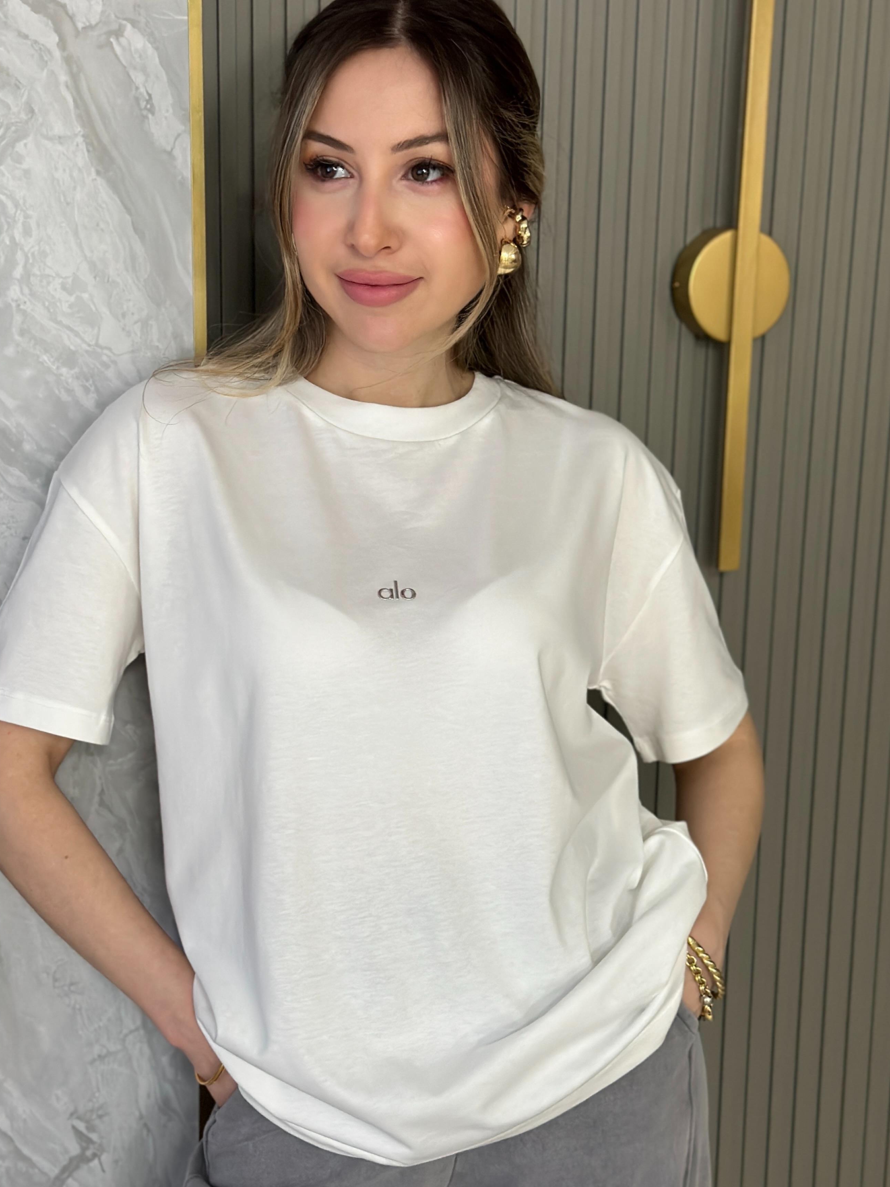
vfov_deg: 34.3
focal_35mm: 56
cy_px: 654
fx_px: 1920
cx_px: 421
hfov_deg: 26.1
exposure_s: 1/33
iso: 320
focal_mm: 6.86
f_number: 1.78
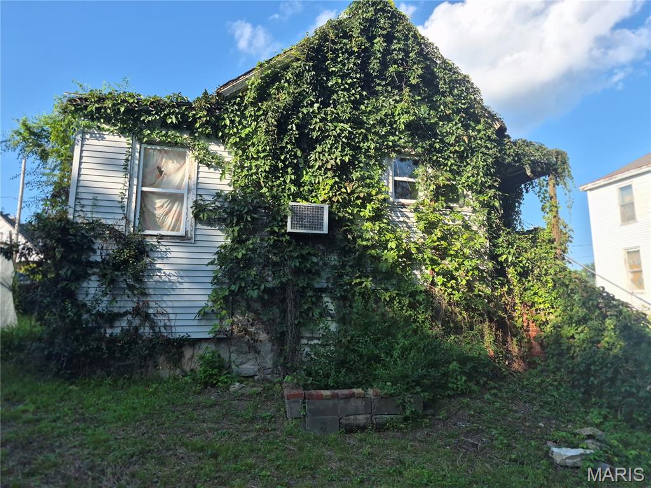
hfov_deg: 73.9
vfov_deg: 58.9
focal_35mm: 23
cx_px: 326
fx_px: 433
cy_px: 244
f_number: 1.8
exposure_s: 1/4368
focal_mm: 5.4
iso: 80
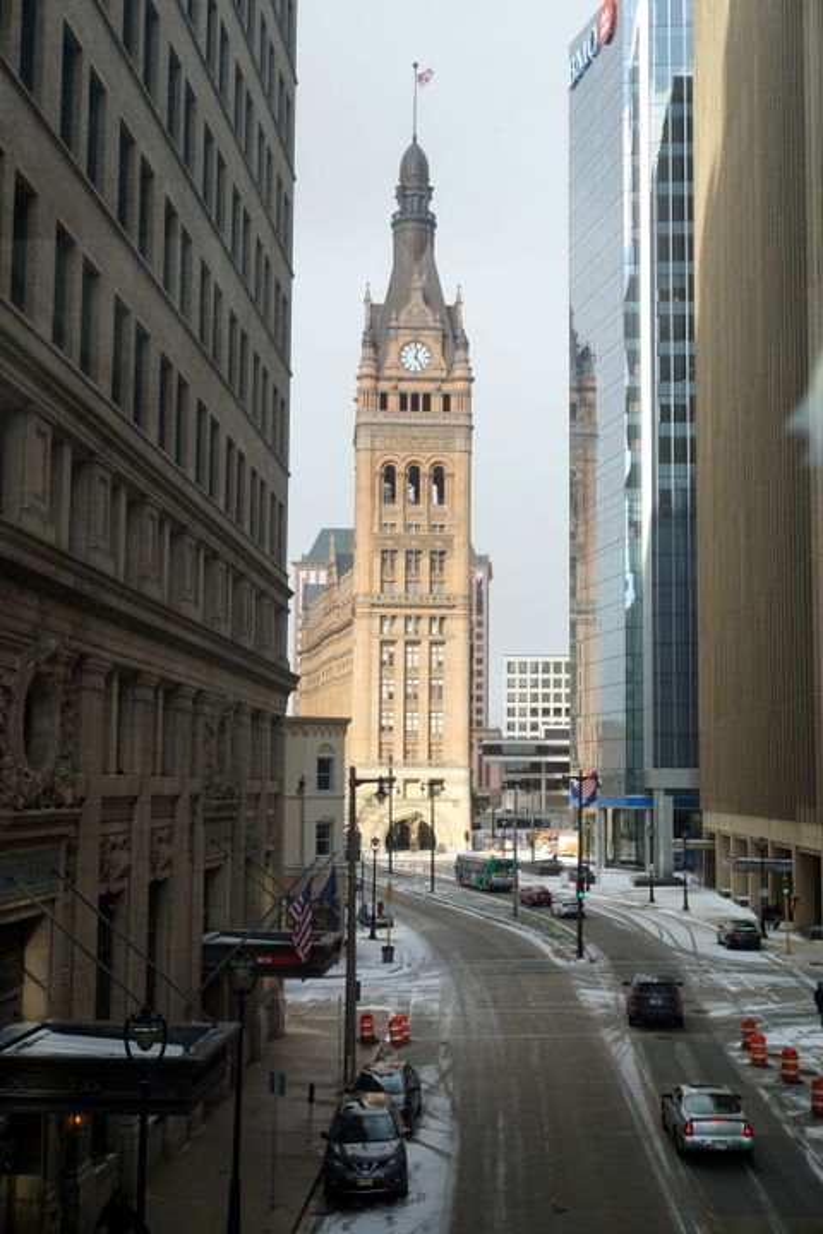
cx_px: 412
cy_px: 617
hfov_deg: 29.9
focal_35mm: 45
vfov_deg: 43.6
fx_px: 1543
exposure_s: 1/200
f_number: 6.3
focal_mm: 30
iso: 100
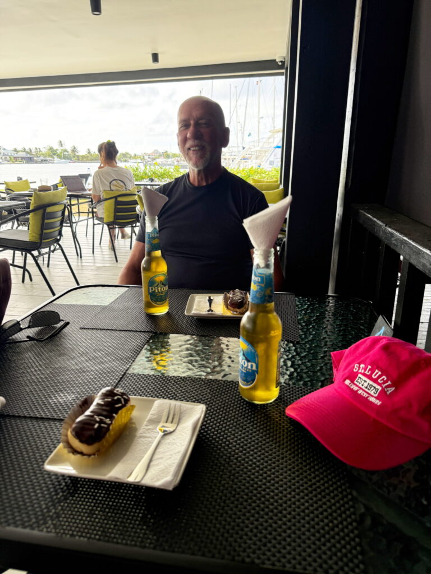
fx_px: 398
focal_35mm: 24
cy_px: 287
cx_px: 216
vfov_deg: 71.6
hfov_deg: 56.8
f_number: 1.8
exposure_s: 1/423
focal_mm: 6.8
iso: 100
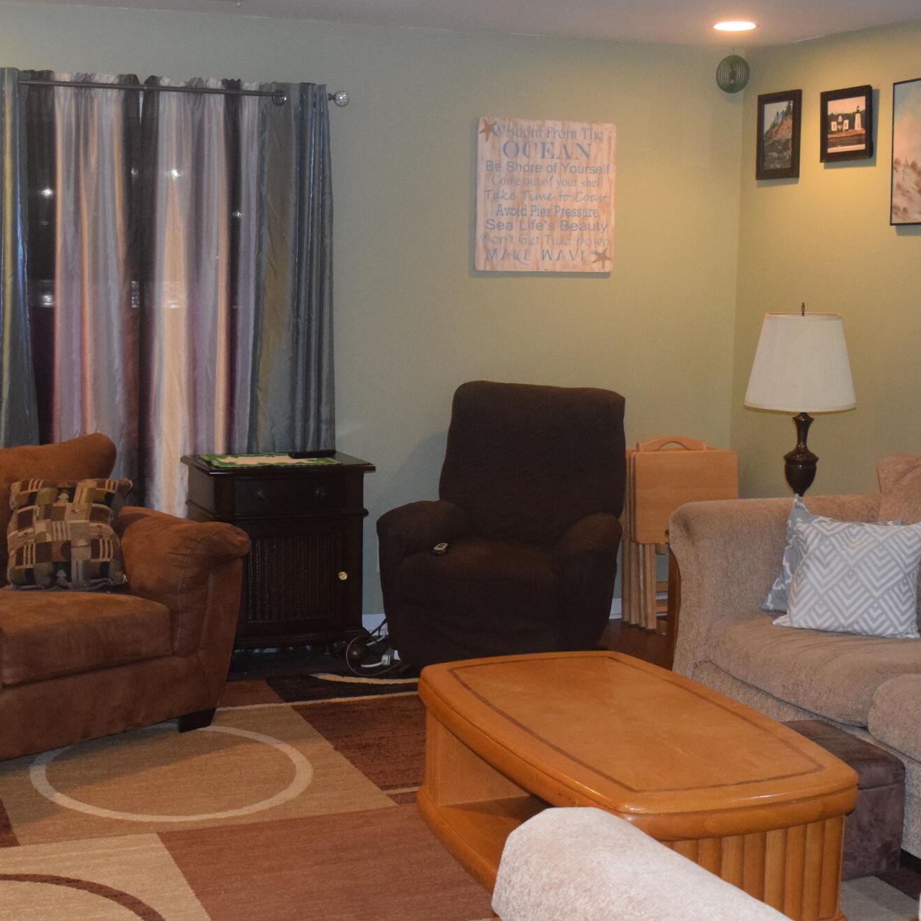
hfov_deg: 32.8
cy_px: 469
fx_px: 1565
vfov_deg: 32.8
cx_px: 433
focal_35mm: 52
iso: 2200
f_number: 3.5
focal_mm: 18
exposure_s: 1/60
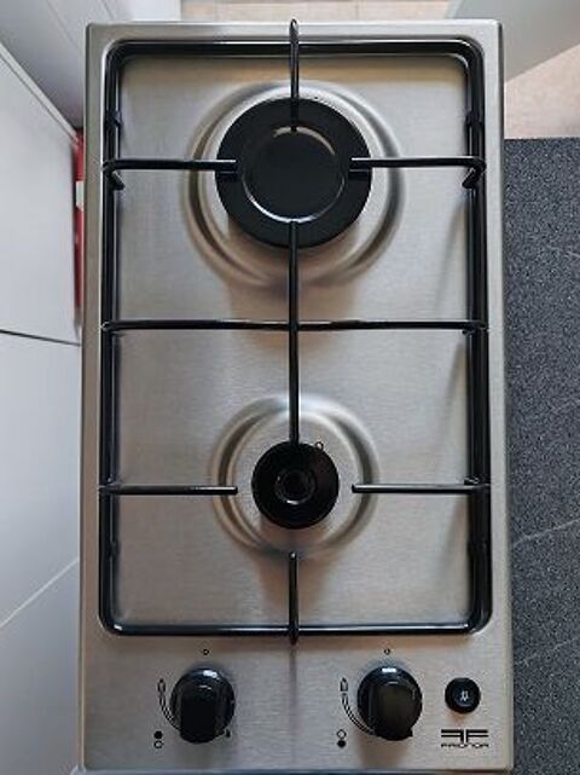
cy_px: 388
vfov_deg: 65.4
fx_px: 604
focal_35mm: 27
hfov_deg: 51.3
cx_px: 290
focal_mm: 6.12
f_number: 1.9
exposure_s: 1/100
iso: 400
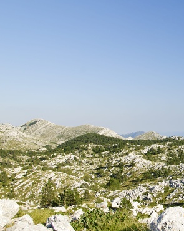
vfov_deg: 34.2
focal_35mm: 55
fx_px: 375
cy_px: 118
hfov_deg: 25.1
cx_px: 215
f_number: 9
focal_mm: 18
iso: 100
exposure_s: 1/80
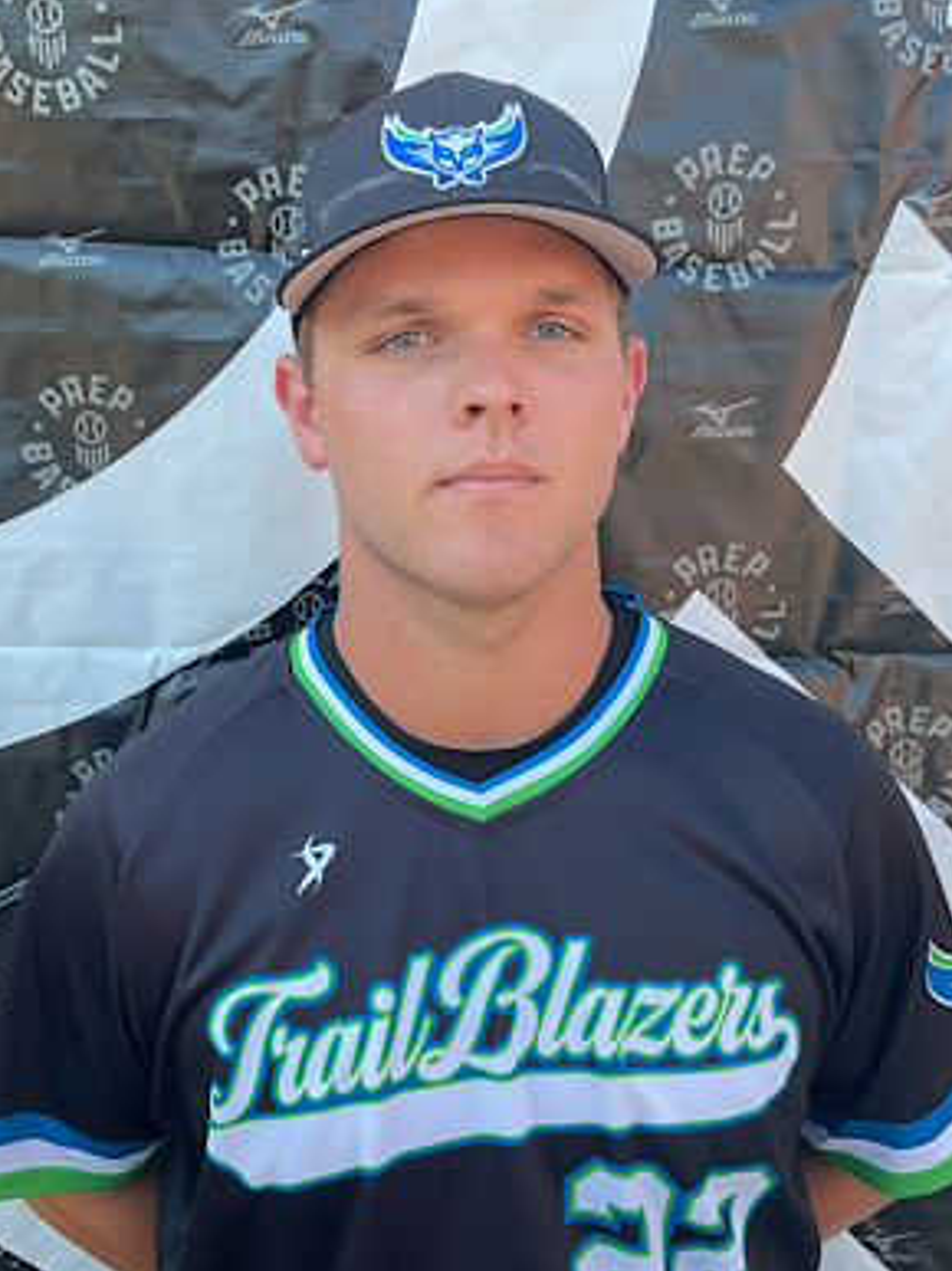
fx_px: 1101
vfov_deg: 60.0
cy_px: 621
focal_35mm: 30
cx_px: 479
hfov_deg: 46.8
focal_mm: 3
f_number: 1.8
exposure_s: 1/177
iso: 16
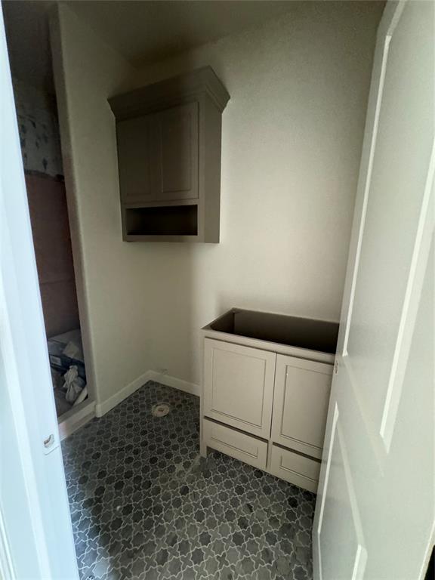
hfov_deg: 85.7
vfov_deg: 102.1
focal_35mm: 14
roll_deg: +1.4
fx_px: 235
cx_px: 218
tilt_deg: -11.8
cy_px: 290
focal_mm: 2.22
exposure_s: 1/60
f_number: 2.2
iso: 1000
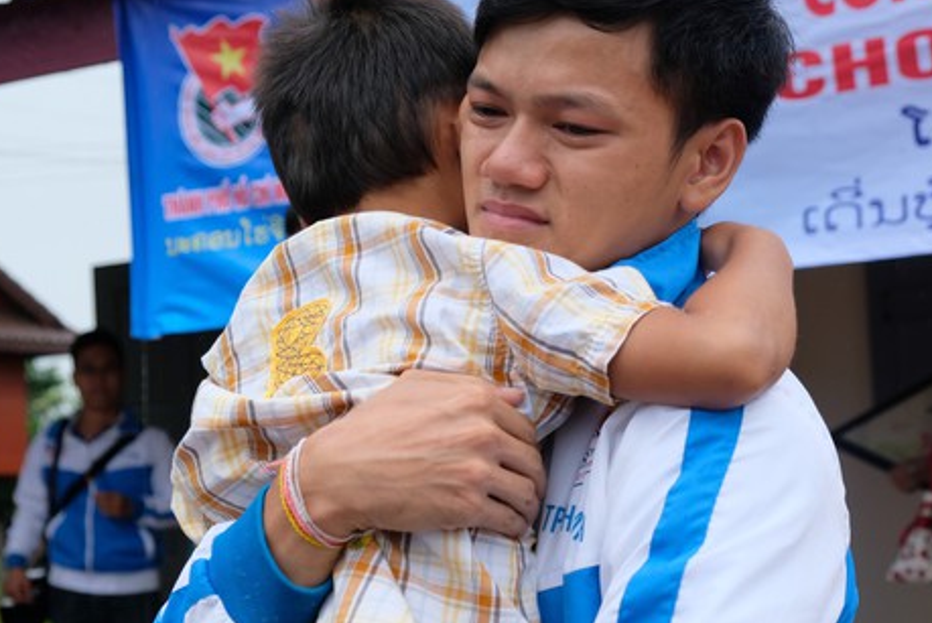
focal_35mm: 78
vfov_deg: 17.5
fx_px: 2021
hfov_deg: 25.9
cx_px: 359
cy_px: 411
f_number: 4.5
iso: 400
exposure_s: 1/350
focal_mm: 37.4
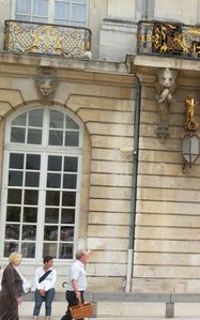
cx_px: 264
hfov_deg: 16.2
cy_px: 197
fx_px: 662
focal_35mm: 76
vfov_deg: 27.1
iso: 64
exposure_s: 1/148
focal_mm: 7.4
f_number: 4.5
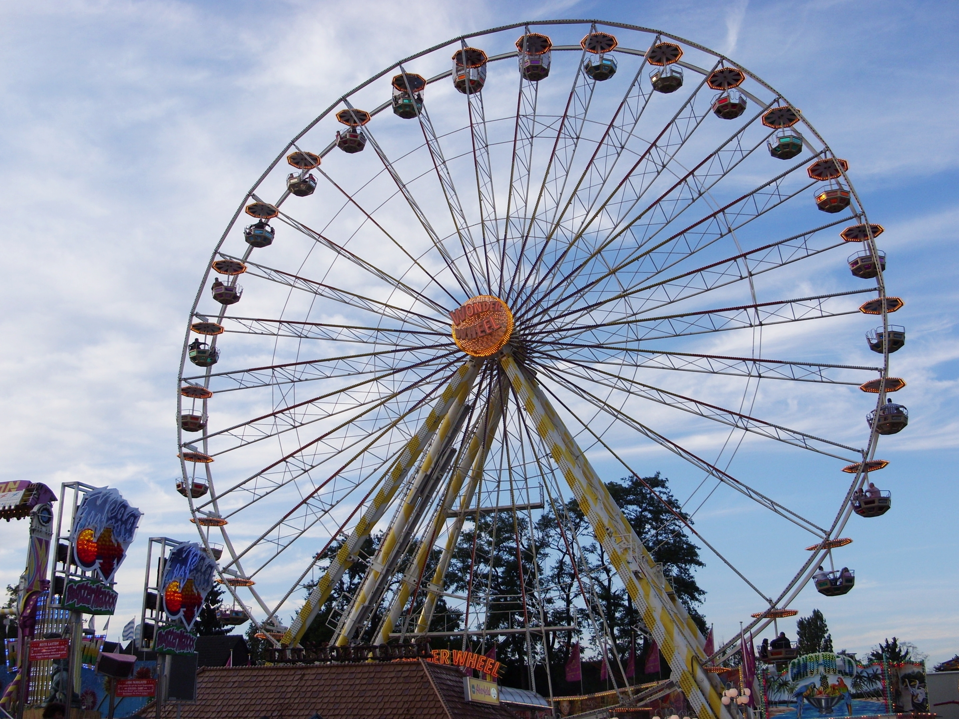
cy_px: 360
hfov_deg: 49.0
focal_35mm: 38
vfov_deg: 37.7
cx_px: 480
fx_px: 1053
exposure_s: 1/478
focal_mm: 6.3
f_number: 2.8
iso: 50
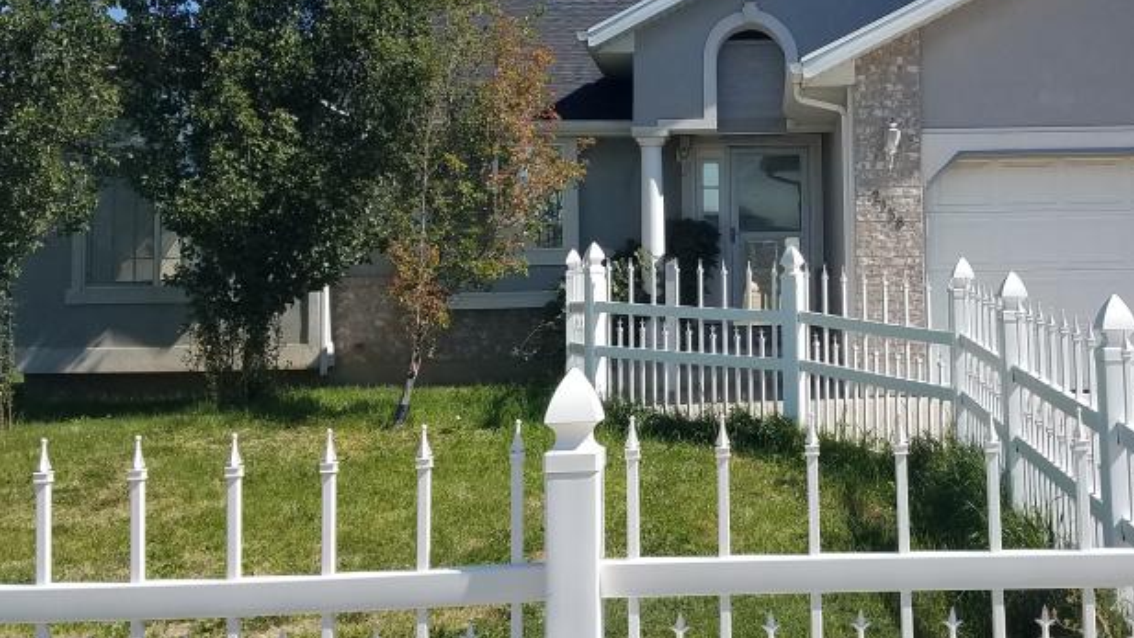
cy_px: 206
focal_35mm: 47
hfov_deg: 42.9
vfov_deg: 25.3
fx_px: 1413
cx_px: 792
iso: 40
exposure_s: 1/2432
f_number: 1.7
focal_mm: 4.2
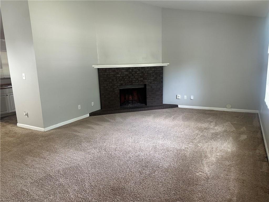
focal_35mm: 24
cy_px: 101
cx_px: 134
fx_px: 187
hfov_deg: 71.6
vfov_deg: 56.8
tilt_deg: -10.2
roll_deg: +1.9
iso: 200
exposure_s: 1/60
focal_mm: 6.86
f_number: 1.78
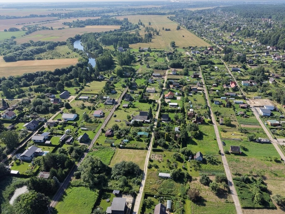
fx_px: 222
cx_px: 158
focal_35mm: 27
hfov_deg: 65.1
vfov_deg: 51.4
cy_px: 102
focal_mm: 8.67
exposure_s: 1/5000
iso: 400
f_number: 1.8
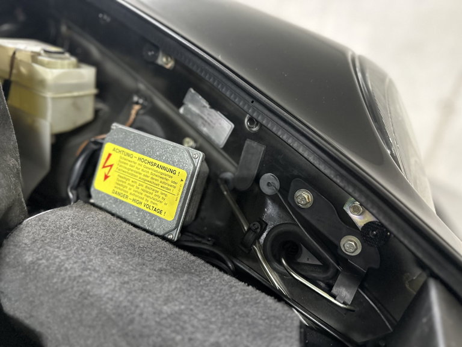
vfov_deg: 56.8
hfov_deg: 71.6
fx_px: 320
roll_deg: -12.2
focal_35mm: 24
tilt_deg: -21.6
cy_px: 174
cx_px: 231
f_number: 1.78
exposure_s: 1/33
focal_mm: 6.86
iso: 640
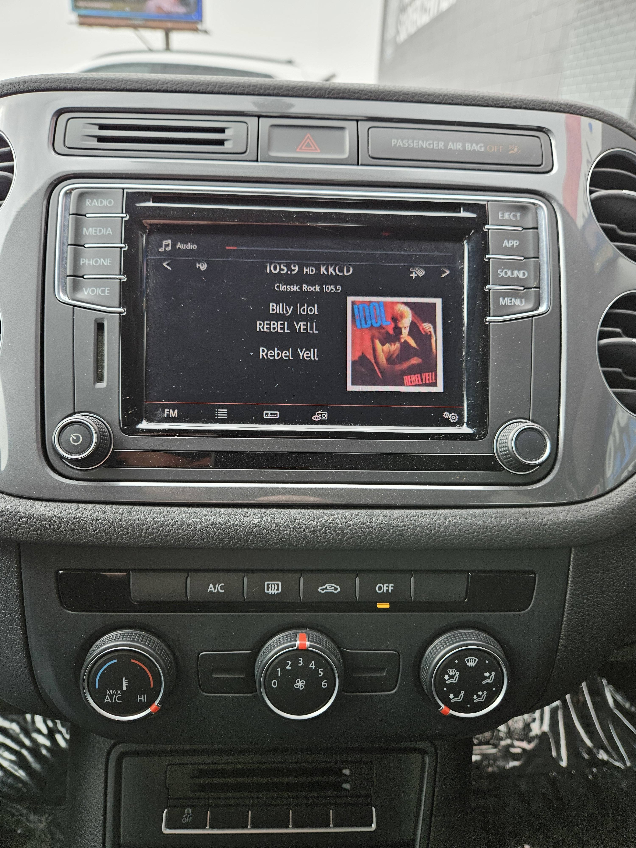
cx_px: 318
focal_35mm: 23
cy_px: 424
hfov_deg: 58.9
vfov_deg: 73.9
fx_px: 563
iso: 100
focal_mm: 5.4
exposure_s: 1/359
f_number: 1.8
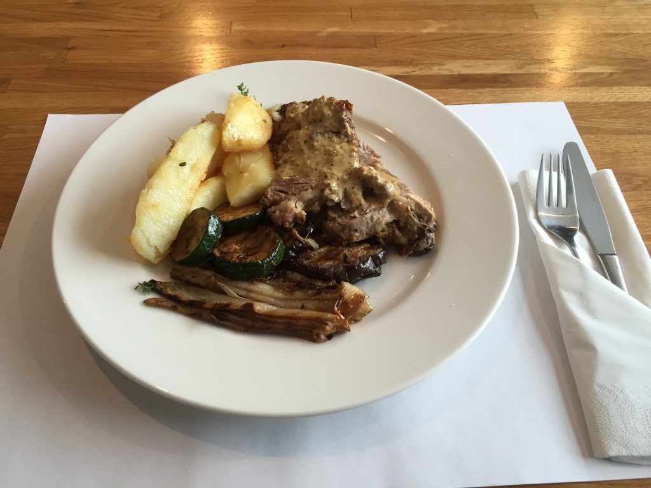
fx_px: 545
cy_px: 244
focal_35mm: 29
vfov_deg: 48.2
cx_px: 326
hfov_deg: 61.7
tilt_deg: -52.0
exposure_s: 1/33
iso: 40
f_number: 2.2
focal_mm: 4.15
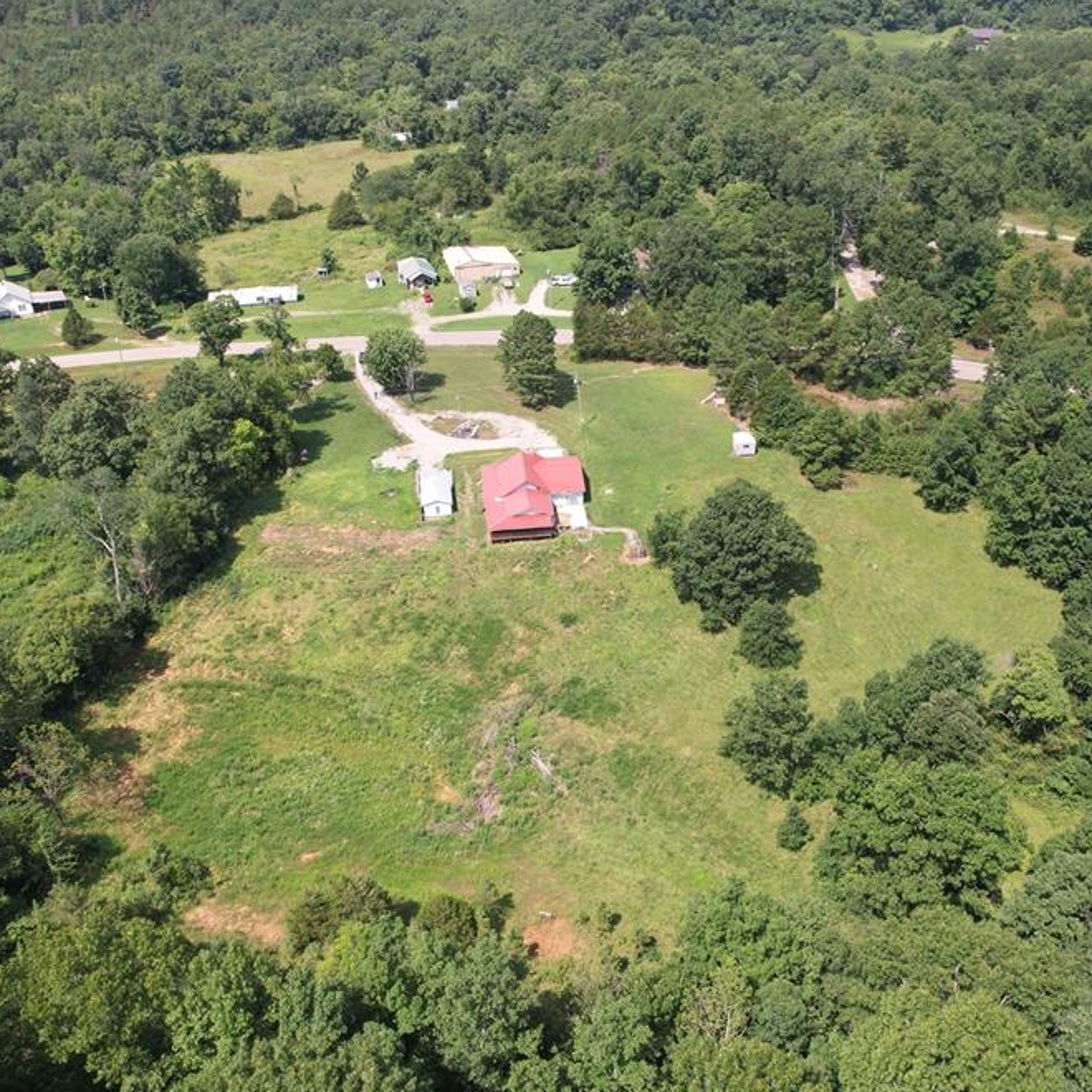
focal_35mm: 29
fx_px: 1035
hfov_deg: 55.6
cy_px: 531
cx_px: 589
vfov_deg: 55.6
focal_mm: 8.38
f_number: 2.8
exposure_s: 1/800
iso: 110
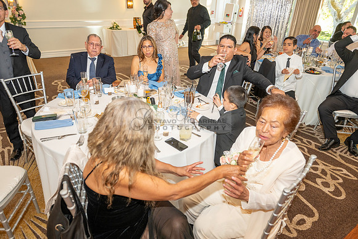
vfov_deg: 53.2
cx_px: 179
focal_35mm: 24
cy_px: 120
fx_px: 239
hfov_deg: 73.7
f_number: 3.5
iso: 800
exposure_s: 1/125
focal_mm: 24
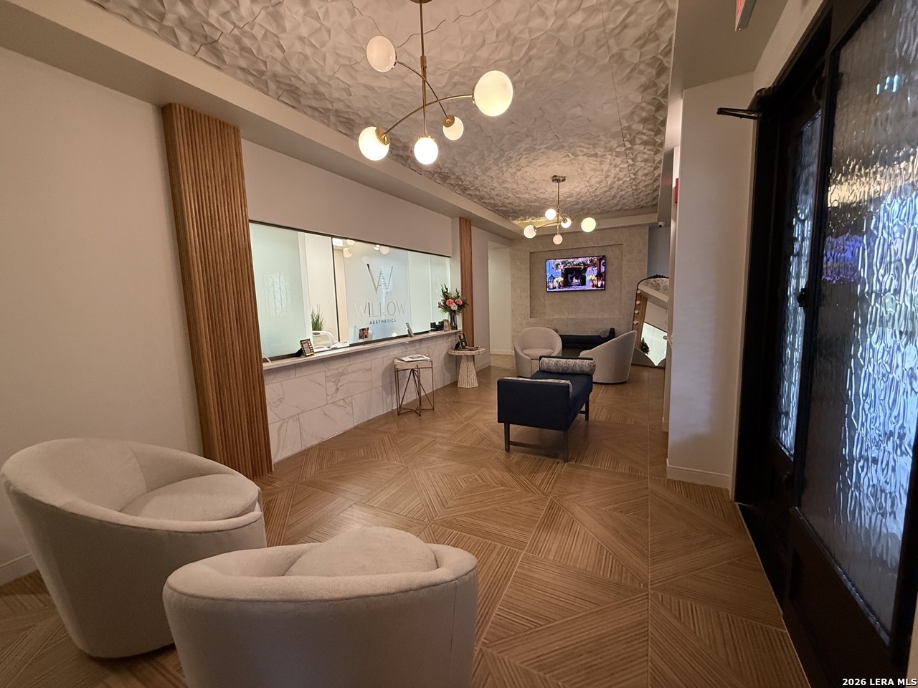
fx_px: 371
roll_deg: +2.1
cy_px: 344
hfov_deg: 102.1
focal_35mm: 14
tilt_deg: -7.6
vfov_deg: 85.7
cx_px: 459
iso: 320
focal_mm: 2.22
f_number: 2.2
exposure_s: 1/60
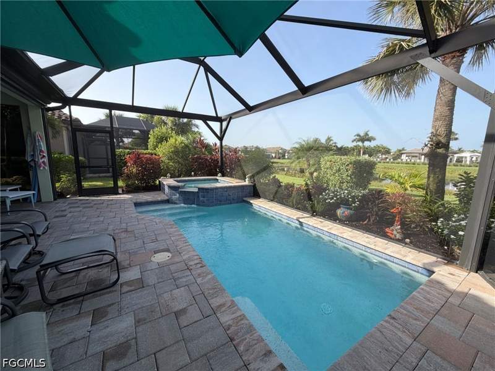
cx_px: 248
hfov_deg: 102.1
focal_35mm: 14
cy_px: 186
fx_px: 200
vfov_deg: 85.7
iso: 40
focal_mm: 2.22
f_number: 2.2
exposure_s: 1/531
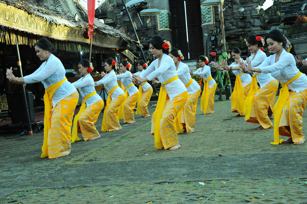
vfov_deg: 24.6
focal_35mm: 55
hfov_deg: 36.3
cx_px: 154
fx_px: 469
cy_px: 102
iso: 2500
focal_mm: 55
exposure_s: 1/320
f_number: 8
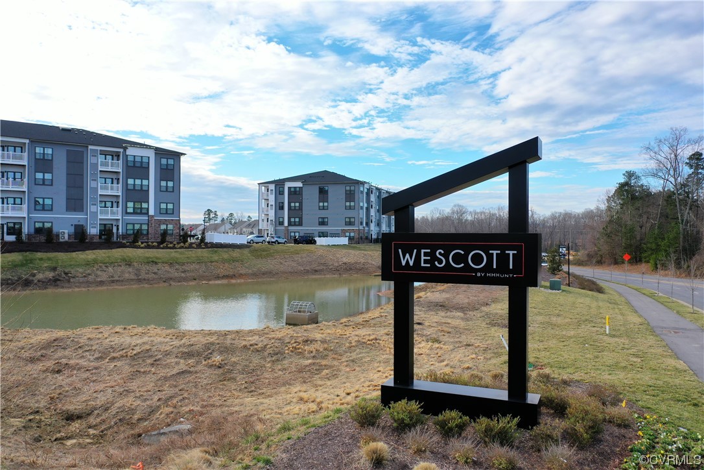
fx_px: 548
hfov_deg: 65.5
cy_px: 235
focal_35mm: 28
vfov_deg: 46.4
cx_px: 352
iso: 100
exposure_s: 1/1250
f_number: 2.8
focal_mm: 10.26
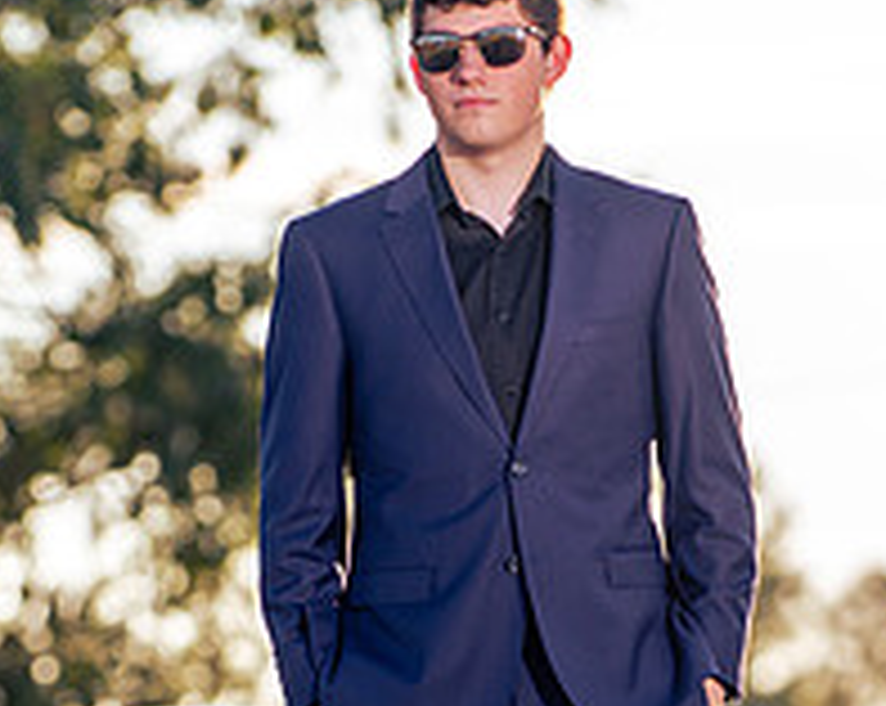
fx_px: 12935
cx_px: 639
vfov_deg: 3.1
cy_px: 620
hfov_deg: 3.9
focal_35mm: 494
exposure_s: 1/250
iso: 31
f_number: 4
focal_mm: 170
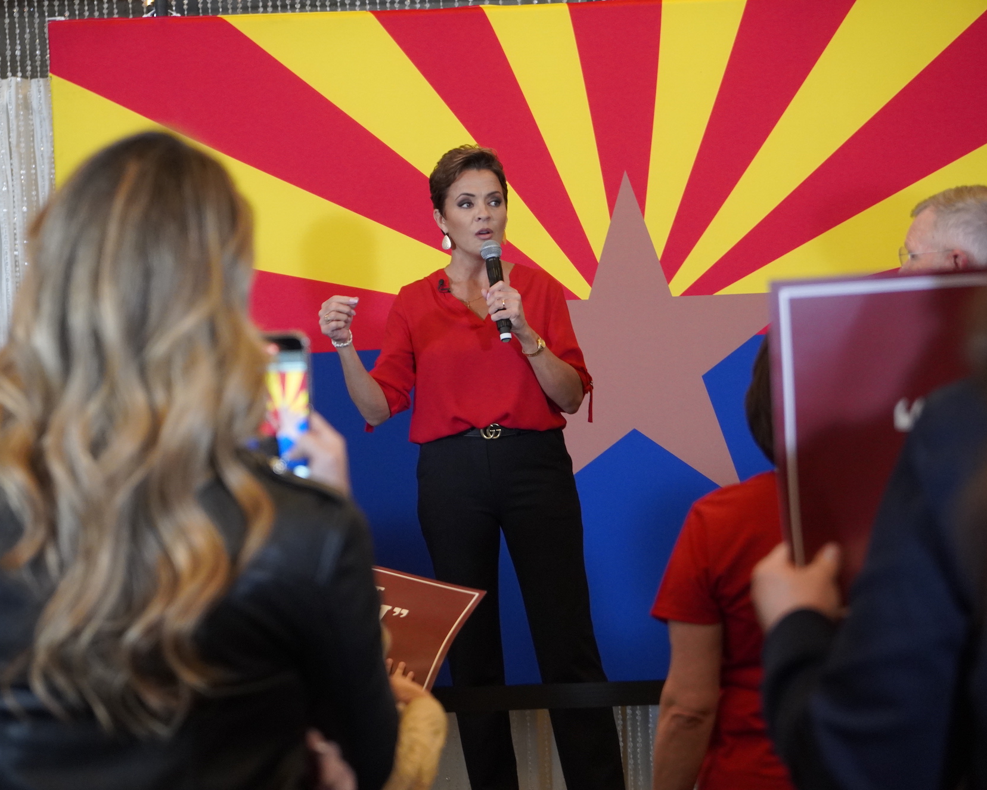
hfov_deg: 16.1
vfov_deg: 13.0
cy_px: 395
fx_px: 3476
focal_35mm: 119
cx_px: 404
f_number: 4
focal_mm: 70
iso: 2000
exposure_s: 1/160
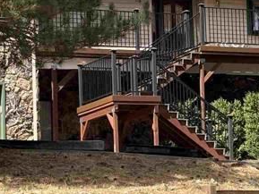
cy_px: 5
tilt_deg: +12.7
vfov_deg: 8.0
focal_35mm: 184
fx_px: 1377
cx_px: 177
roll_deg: +2.8
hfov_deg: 10.7
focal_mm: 5.96
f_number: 1.6
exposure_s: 1/1590
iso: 32
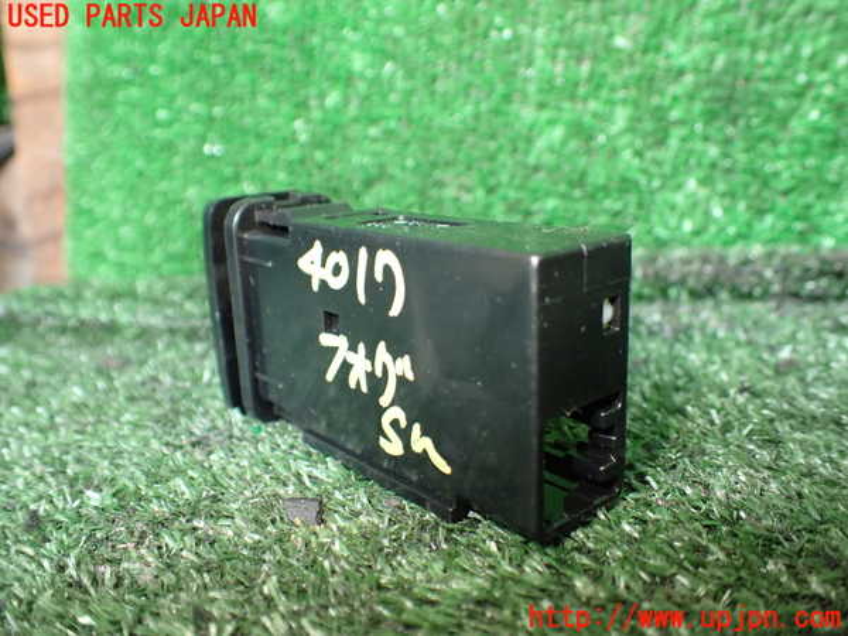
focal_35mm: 30
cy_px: 318
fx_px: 735
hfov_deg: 60.0
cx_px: 424
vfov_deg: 46.8
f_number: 2.3
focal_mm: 5.4
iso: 800
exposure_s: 1/80
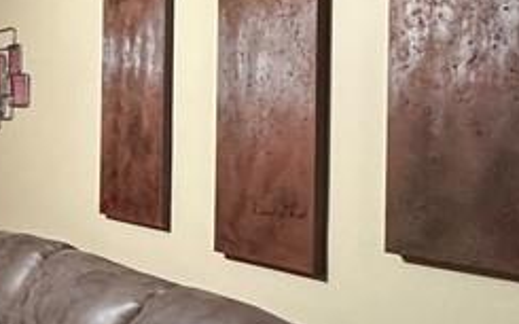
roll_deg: -0.6
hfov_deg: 23.3
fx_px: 877
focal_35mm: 62
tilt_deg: +0.1
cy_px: 121
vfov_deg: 20.9
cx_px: -337
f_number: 2.2
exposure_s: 1/60
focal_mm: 2.22
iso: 400
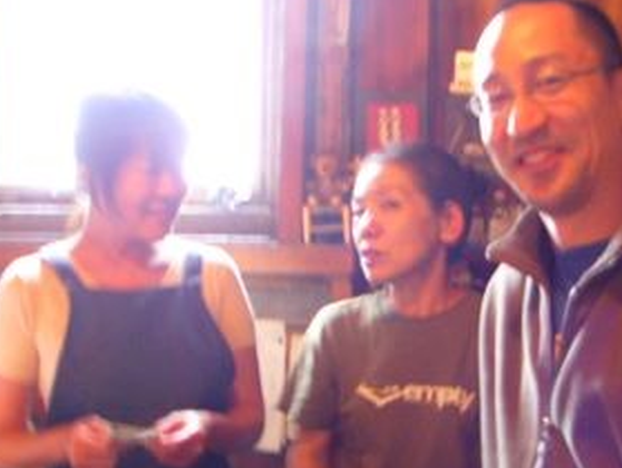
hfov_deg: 33.1
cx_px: 379
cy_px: 245
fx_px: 1044
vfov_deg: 25.3
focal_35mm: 58
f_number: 2.8
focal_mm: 6
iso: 200
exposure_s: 1/6
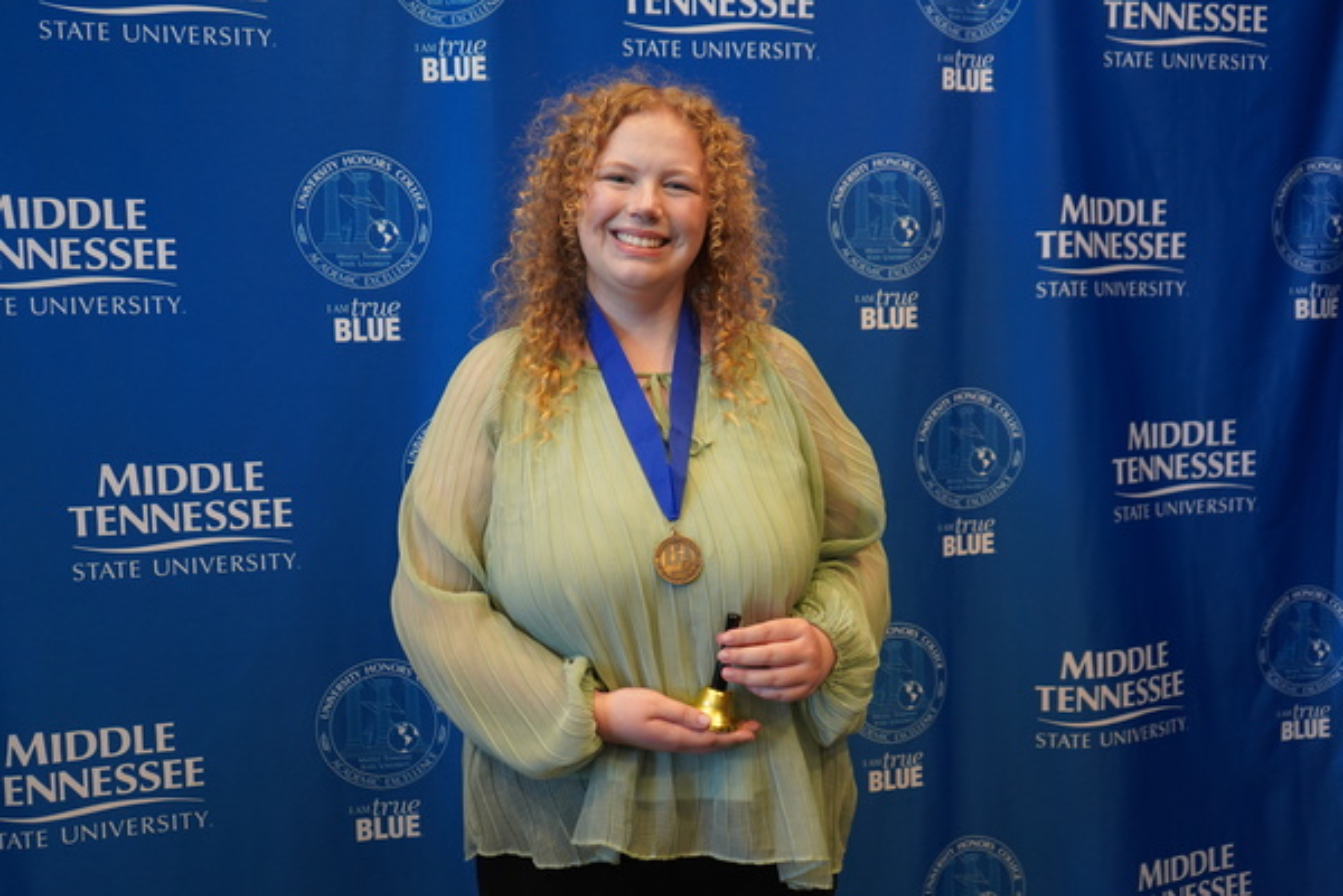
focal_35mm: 35
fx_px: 1306
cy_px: 448
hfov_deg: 54.4
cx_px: 672
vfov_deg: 37.9
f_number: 4
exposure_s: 1/160
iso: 1000
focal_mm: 35
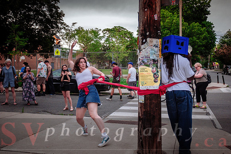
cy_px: 77
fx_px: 249
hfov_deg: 49.8
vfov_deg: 34.4
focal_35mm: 39
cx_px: 121
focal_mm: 24.2
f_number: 2.8
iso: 1600
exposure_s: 1/800
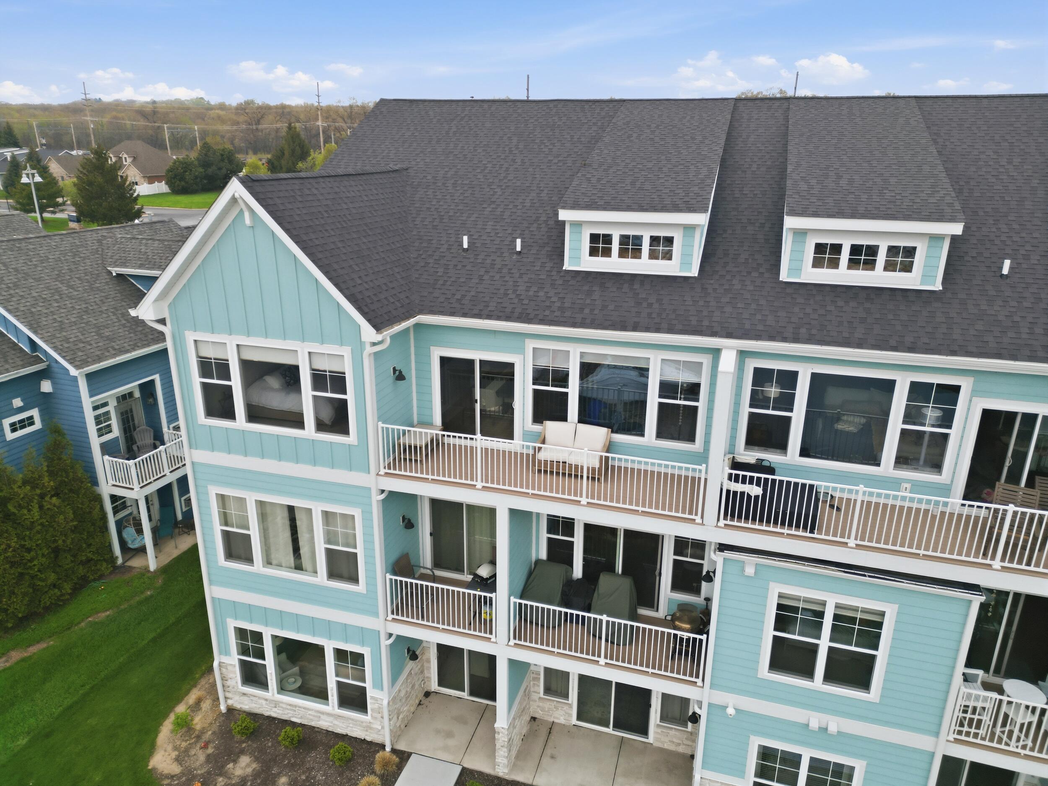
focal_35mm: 24
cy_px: 393
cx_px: 524
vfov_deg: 56.8
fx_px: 727
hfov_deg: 71.6
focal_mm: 6.7
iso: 140
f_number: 1.7
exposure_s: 1/1000
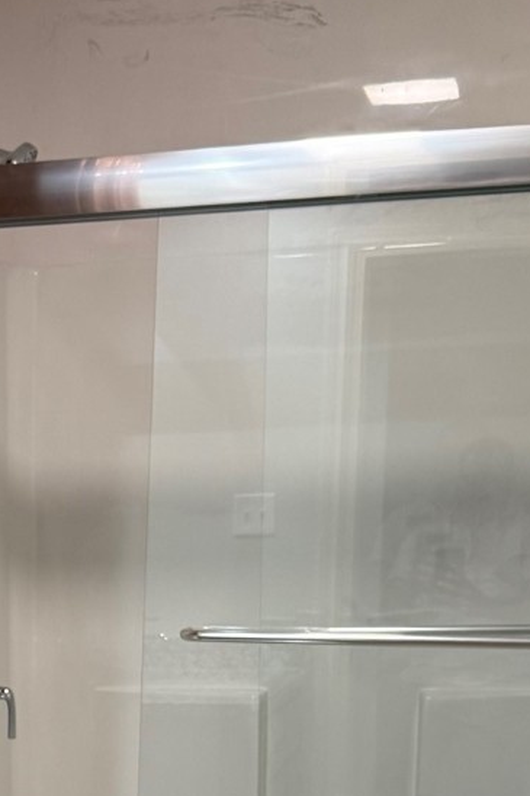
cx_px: 16
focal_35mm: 70
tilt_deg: -8.9
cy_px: 816
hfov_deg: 19.0
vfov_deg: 27.1
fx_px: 1547
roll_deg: -0.4
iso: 200
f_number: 1.78
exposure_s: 1/120
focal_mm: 6.76
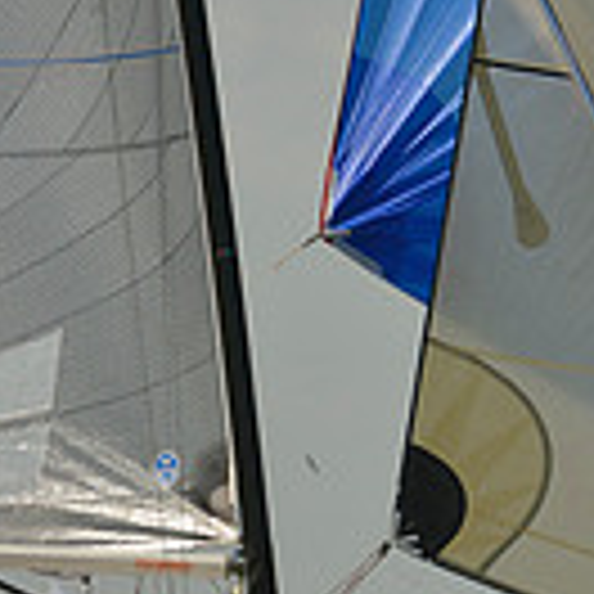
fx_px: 14463
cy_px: 713
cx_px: 324
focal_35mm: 745
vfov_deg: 2.4
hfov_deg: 2.4
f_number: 9
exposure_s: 1/1600
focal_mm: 200
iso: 280
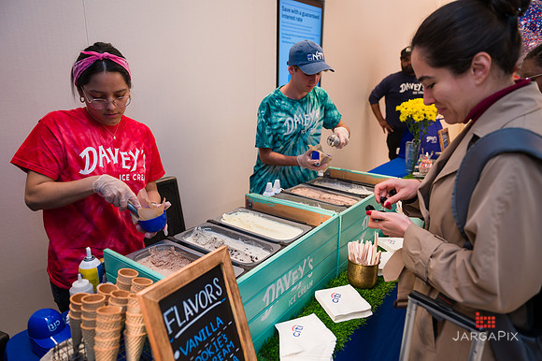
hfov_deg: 73.8
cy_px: 180
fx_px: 361
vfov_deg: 53.1
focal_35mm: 24
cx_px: 271
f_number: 4
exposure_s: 1/200
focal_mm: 24
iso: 400
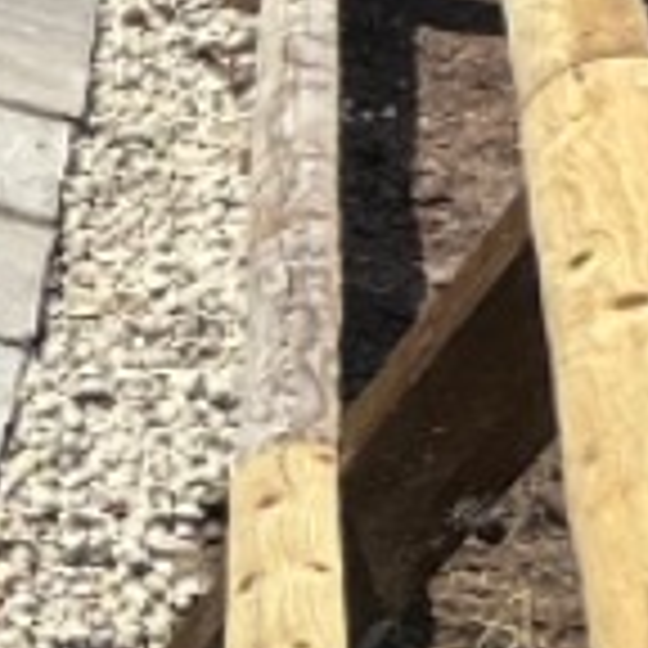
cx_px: -1683
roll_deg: -1.3
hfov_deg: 9.2
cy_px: 652
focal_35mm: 103
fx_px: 2181
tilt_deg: -43.0
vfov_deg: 16.5
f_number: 2.2
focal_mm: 2.22
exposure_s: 1/1618
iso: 40
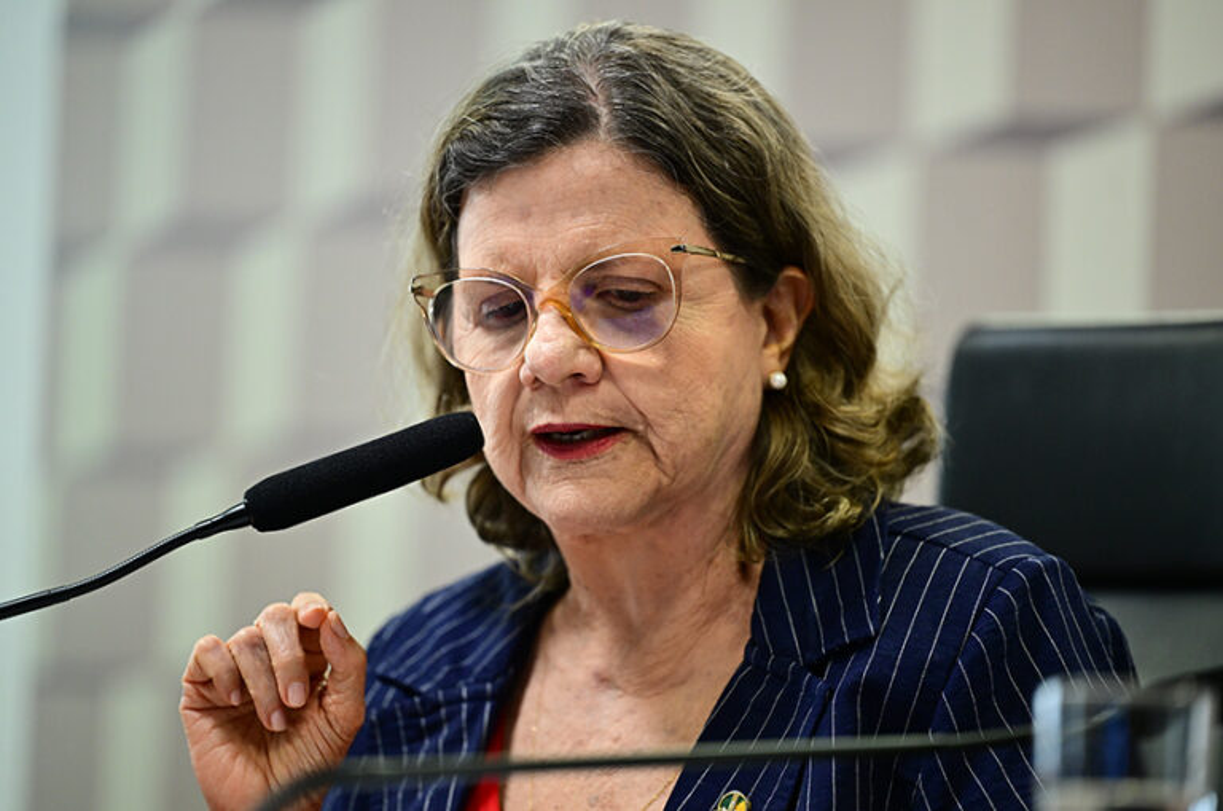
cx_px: 612
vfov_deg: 6.8
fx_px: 6782
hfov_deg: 10.3
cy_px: 406
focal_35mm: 200
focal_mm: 200
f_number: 2.8
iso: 1600
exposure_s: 1/200
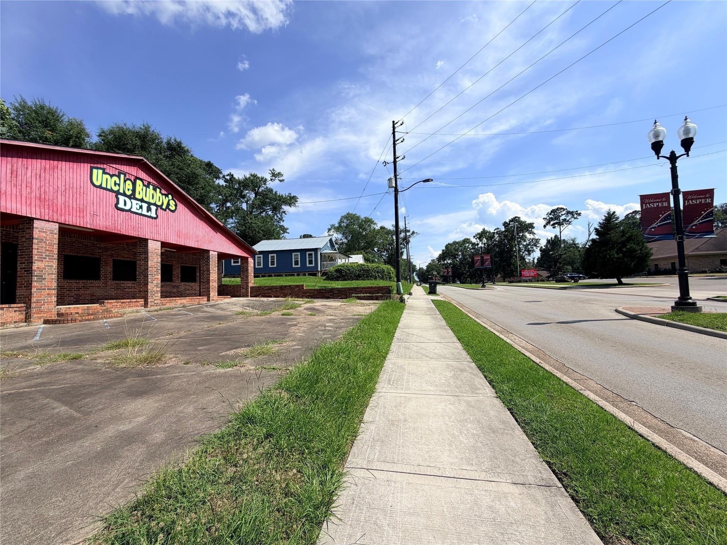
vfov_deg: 85.7
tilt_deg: +3.8
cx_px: 364
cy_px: 272
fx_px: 294
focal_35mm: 14
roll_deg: +1.5
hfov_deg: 102.1
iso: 20
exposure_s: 1/1167
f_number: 2.2
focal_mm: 2.22
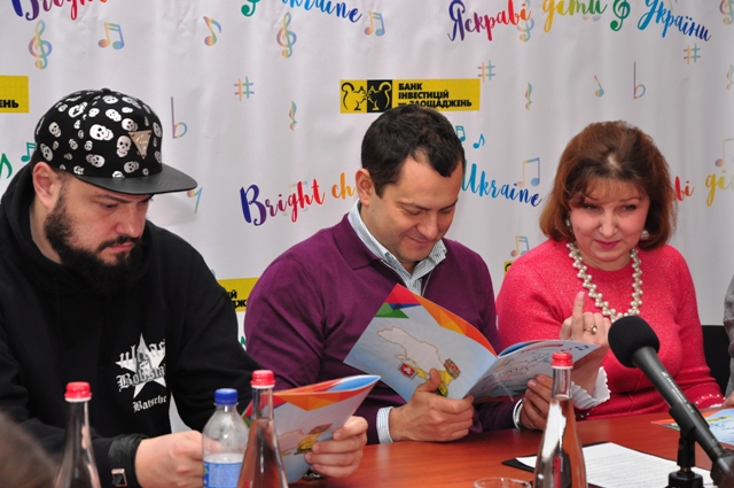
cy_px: 244
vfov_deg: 13.0
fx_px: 2138
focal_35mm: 105
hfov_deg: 19.5
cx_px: 367
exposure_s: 1/60
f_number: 8
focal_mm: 70
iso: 800
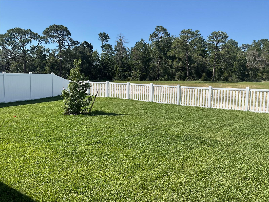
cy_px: 101
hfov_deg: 61.7
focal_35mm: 29
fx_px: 225
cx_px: 134
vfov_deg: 48.2
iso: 16
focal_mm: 3
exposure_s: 1/1848
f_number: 1.8
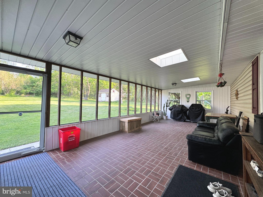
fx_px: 106
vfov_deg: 85.7
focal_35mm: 14
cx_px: 132
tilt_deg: +1.9
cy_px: 98
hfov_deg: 102.1
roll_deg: -1.9
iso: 80
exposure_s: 1/99
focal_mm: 2.22
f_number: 2.2
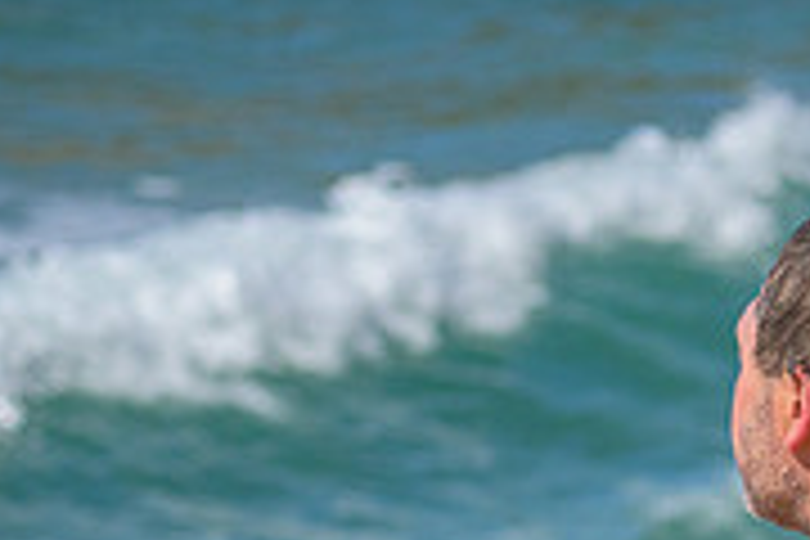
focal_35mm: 646
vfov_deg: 2.1
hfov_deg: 3.2
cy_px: 646
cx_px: 828
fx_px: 14534
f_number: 9
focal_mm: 200
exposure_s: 1/1600
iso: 1250
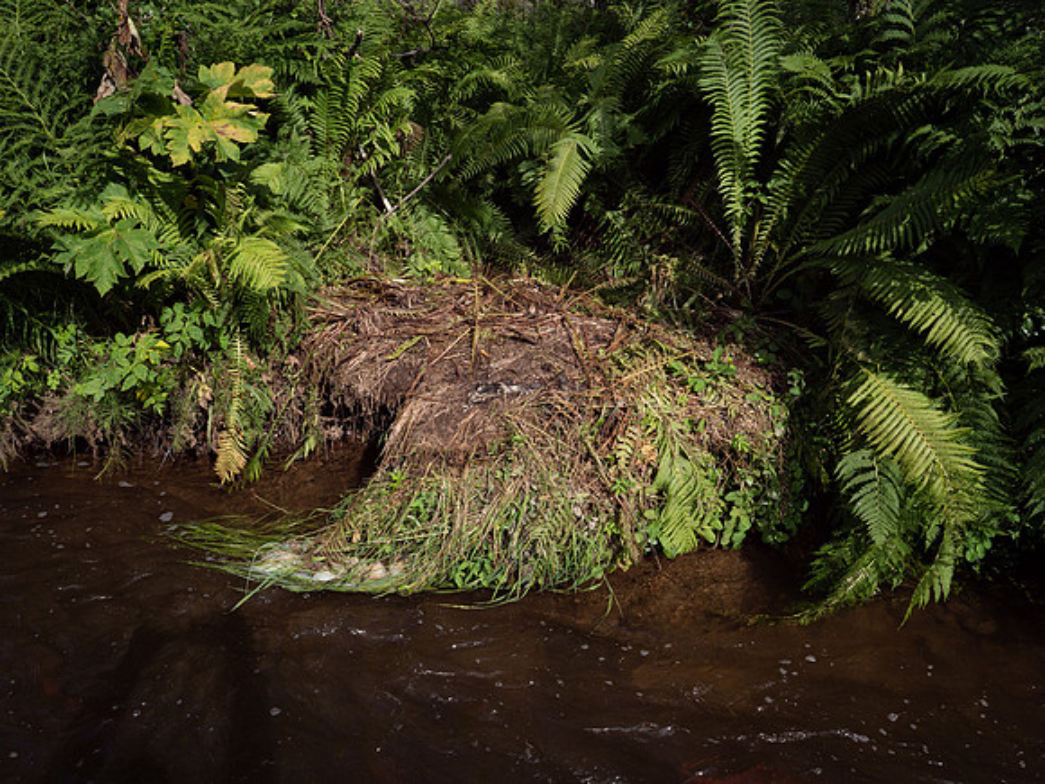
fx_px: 725
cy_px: 392
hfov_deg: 71.6
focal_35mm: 24
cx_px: 522
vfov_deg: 56.8
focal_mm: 12
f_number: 6.3
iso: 250
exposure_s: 1/800
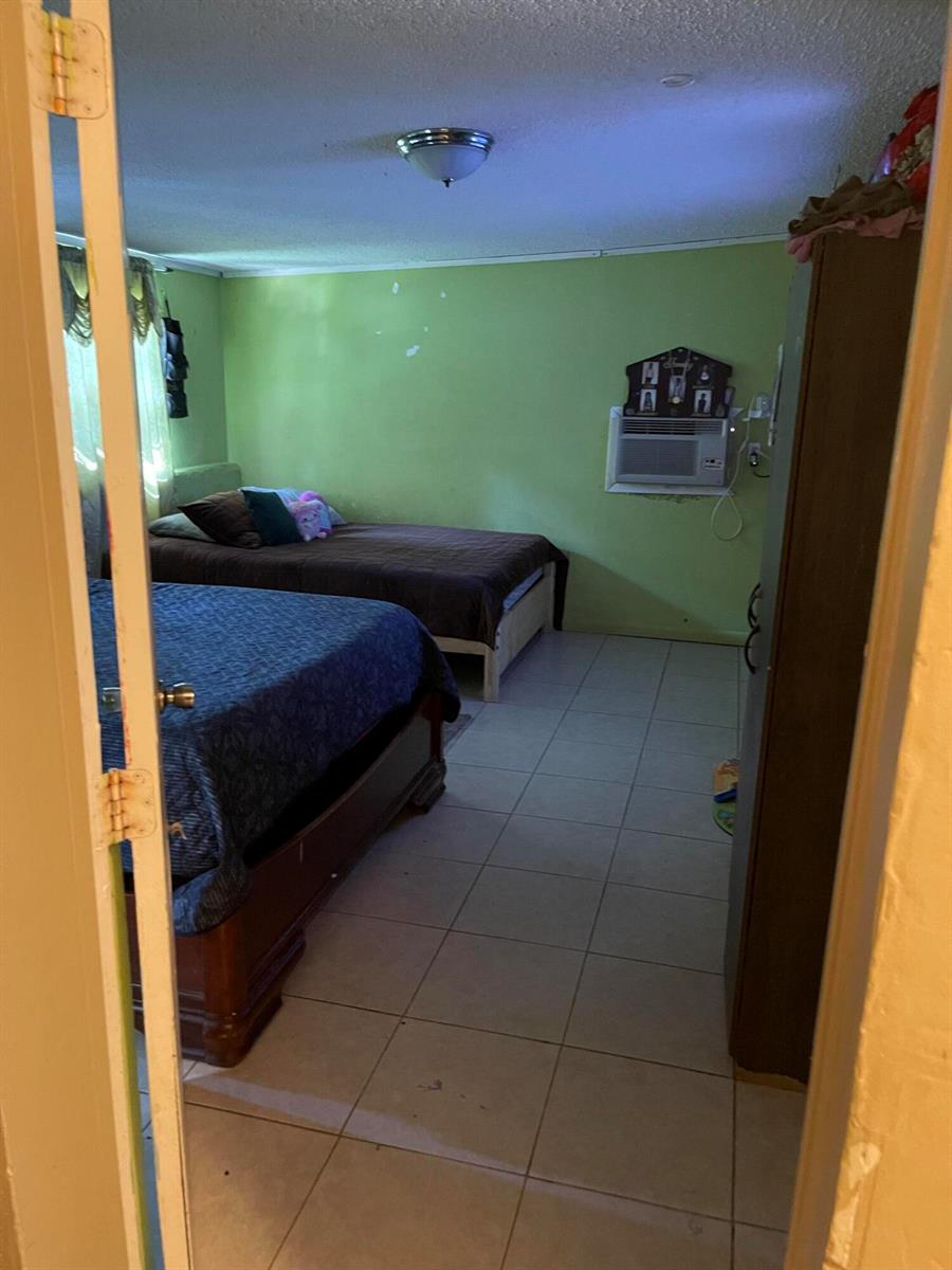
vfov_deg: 69.4
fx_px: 917
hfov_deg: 54.9
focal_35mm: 25
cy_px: 635
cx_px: 476
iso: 640
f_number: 1.6
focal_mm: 5.1
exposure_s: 1/30
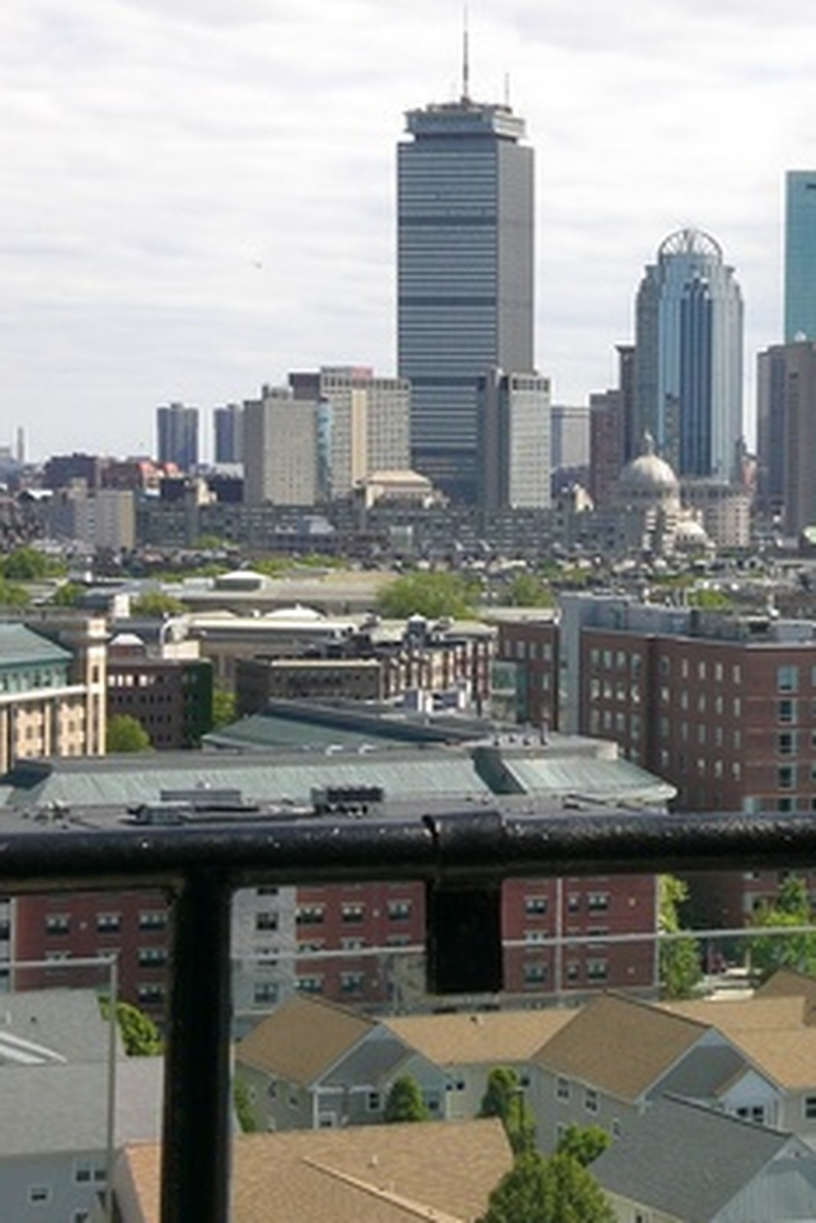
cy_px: 693
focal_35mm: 129
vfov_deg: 15.9
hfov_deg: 10.5
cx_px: 807
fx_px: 4386
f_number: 6.4
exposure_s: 1/200
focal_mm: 12.47
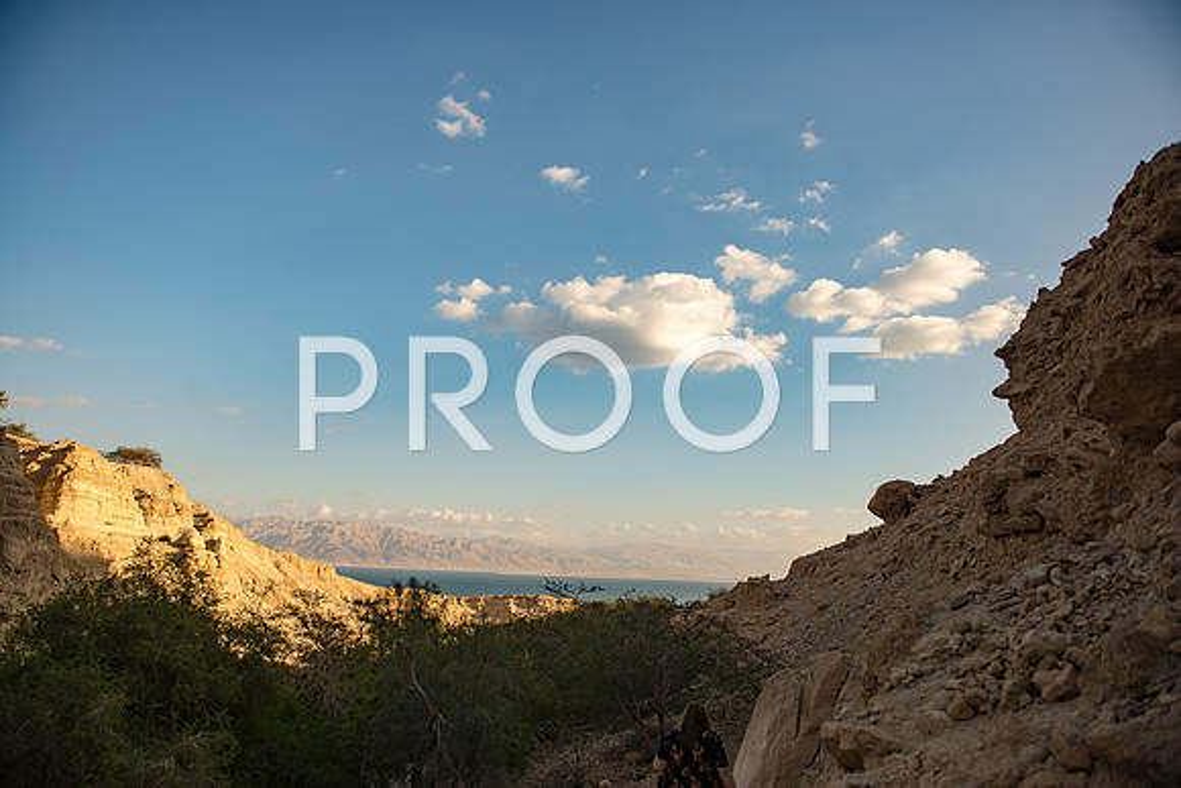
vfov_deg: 53.2
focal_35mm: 24
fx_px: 787
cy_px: 394
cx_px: 590
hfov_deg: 73.7
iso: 200
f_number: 2.8
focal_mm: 24
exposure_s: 1/2500
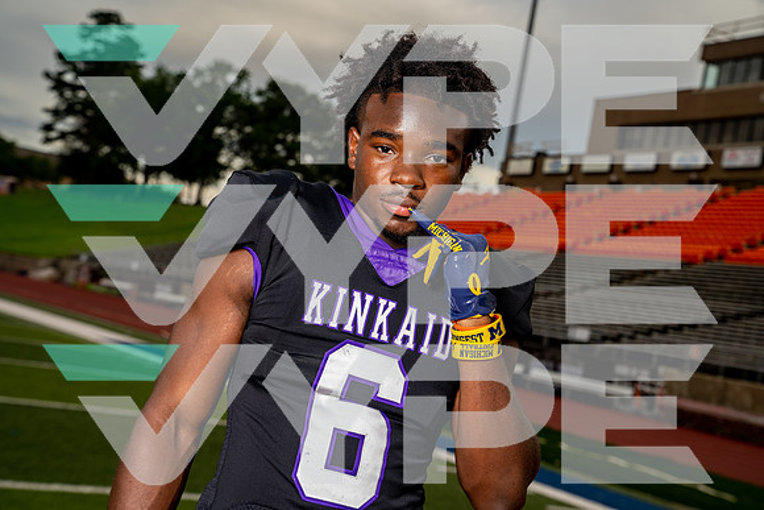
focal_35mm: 56
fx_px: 1189
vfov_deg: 24.2
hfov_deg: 35.6
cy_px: 255
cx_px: 382
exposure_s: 1/125
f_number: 5.6
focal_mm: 56
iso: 100
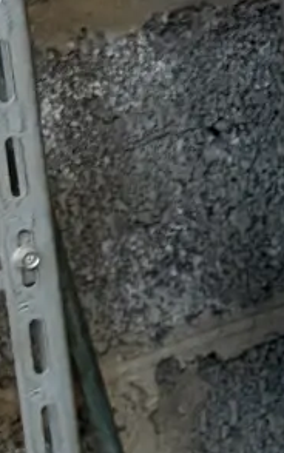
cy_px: 424
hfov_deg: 6.4
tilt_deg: -27.0
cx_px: 992
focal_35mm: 180
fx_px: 2227
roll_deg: -4.5
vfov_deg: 11.5
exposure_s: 1/60
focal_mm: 5.96
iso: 250
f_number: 1.6
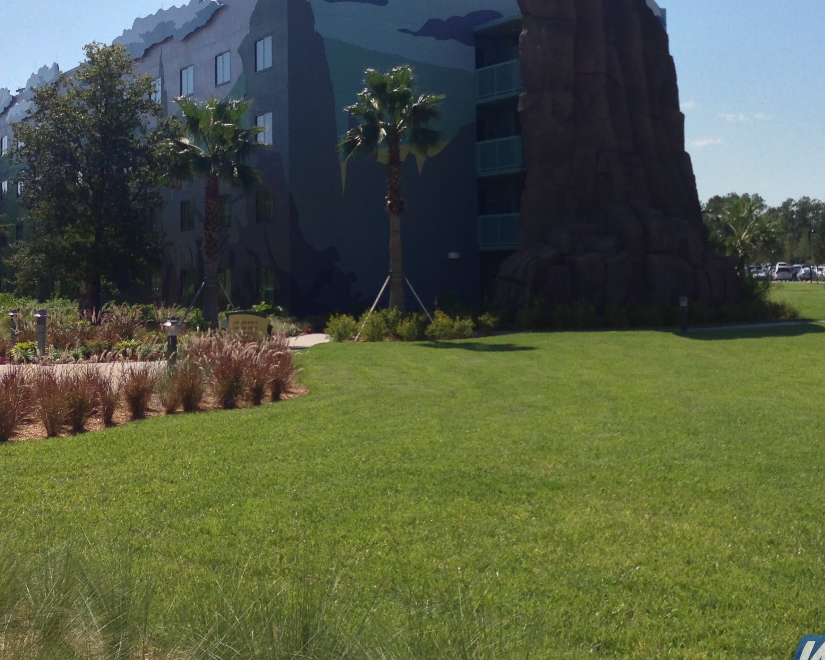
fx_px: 1392
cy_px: 169
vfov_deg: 26.4
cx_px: 462
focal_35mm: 57
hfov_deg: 33.0
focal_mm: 4.13
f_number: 2.4
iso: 50
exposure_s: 1/1938
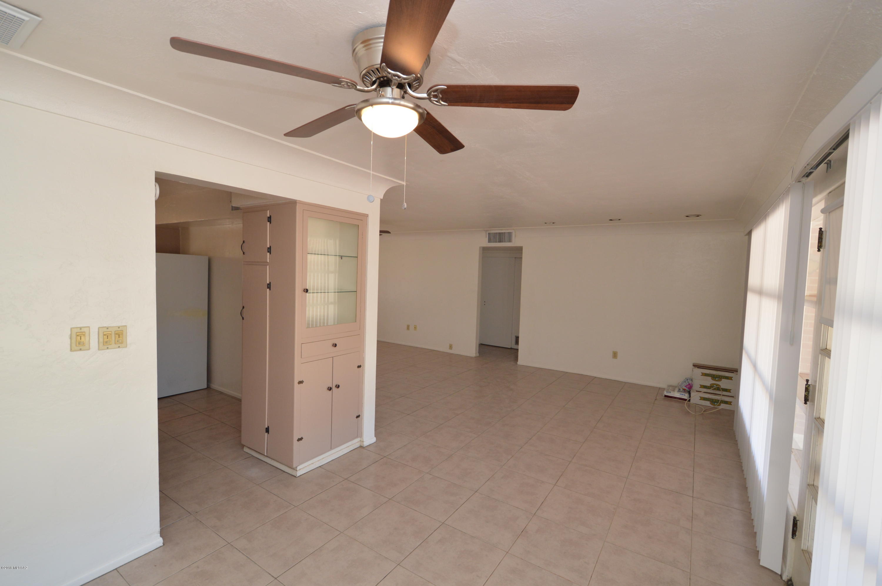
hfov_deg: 100.4
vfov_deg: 77.2
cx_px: 441
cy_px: 293
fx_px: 367
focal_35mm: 15
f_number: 4.5
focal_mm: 10
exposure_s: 1/80
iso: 400
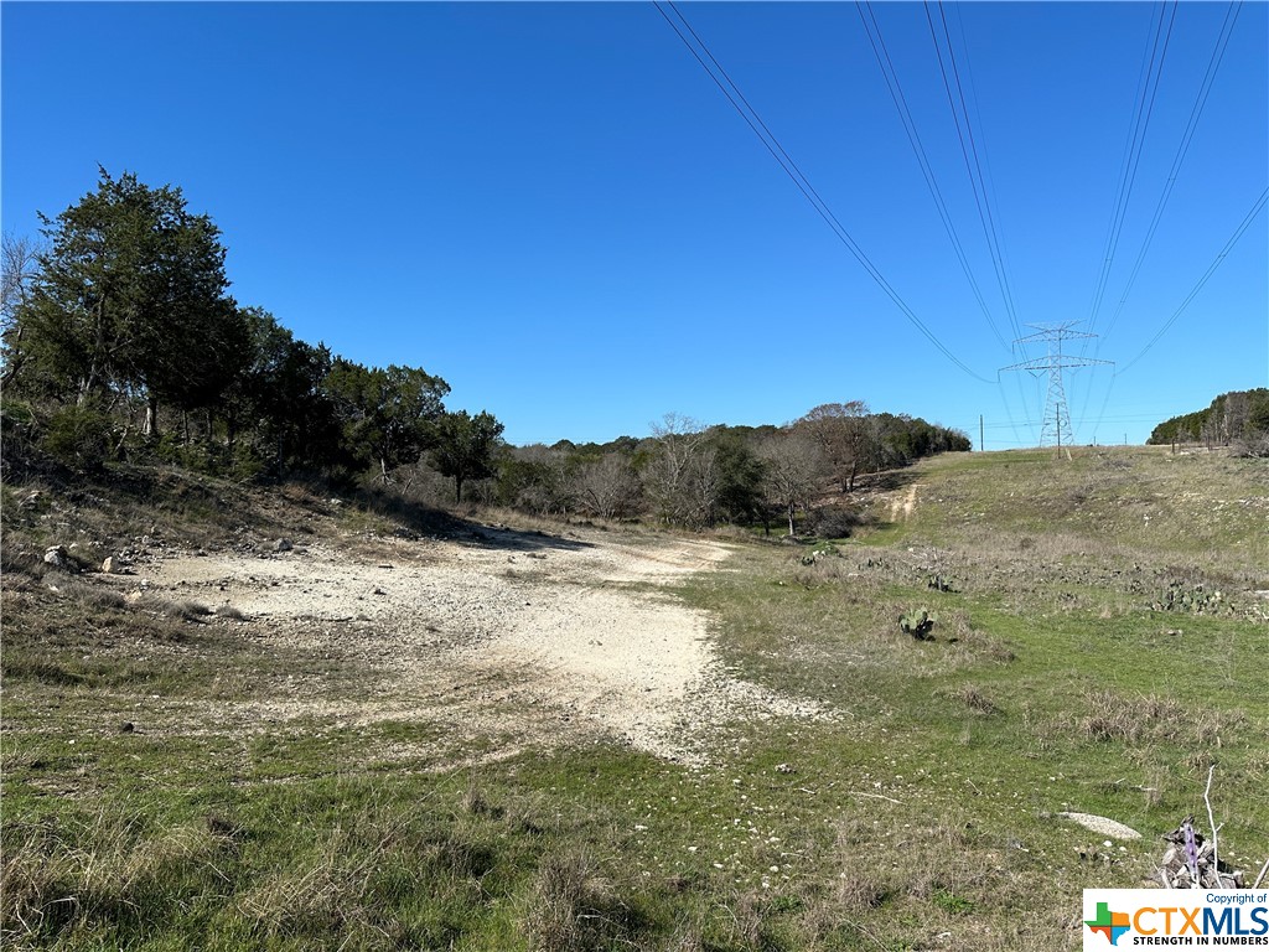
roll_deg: +0.7
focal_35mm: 24
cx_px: 634
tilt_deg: +1.5
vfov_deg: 56.8
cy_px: 476
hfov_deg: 71.6
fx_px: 880
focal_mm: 6.86
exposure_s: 1/5263
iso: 80
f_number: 1.78
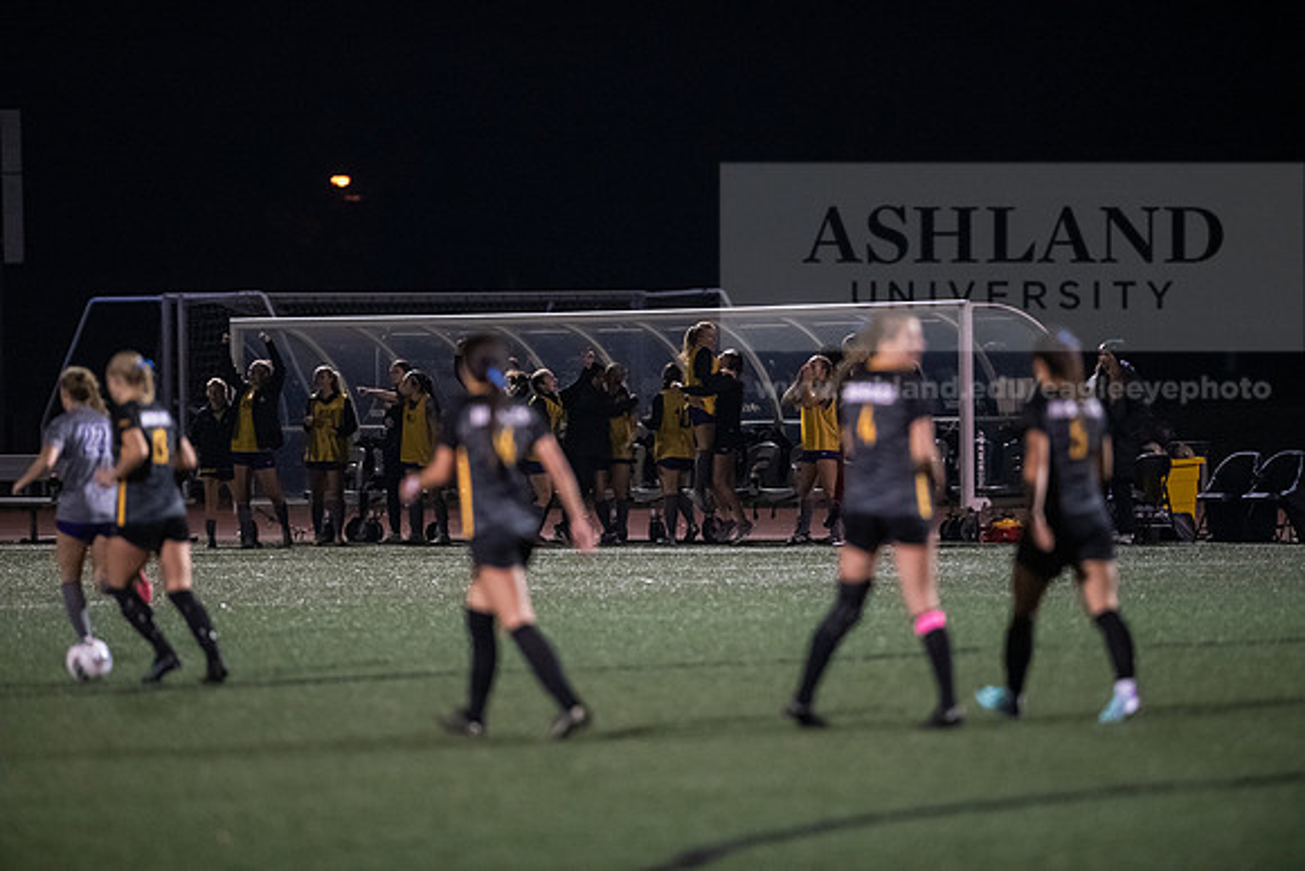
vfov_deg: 4.6
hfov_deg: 6.9
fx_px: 10877
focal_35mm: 300
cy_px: 436
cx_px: 652
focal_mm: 300
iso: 8000
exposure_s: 1/1000
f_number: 2.8
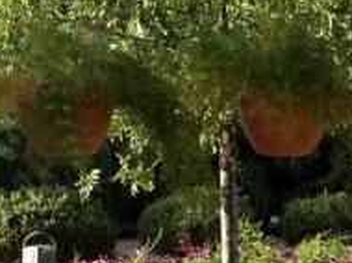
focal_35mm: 189
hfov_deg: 10.3
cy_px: 287
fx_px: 1919
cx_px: 419
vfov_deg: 7.8
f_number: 2.4
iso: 64
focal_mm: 4.28
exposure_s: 1/279
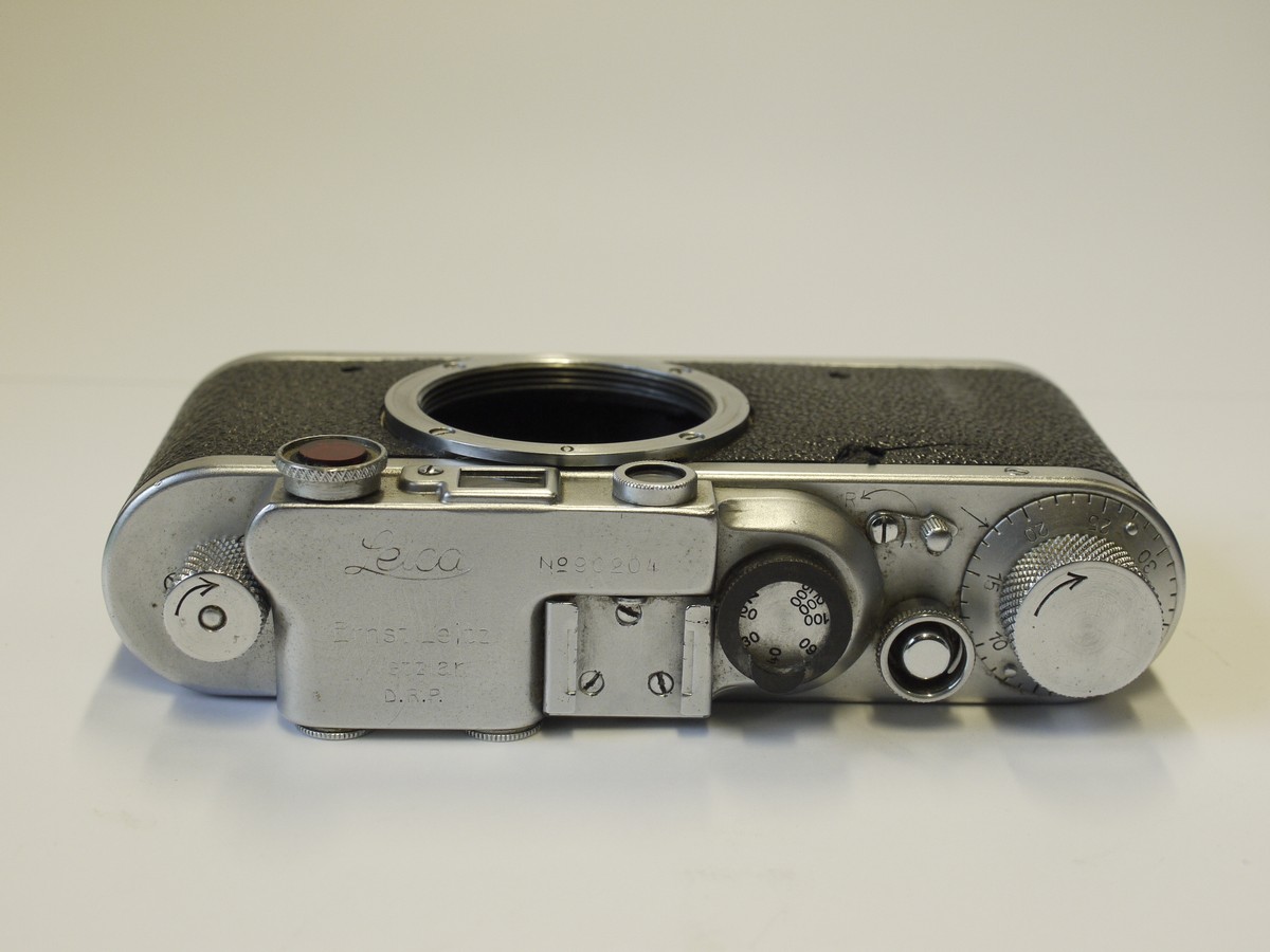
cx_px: 635
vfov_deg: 24.4
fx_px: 2201
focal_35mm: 60
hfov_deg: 32.2
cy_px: 476
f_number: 7.1
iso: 400
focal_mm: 30
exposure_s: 1/40
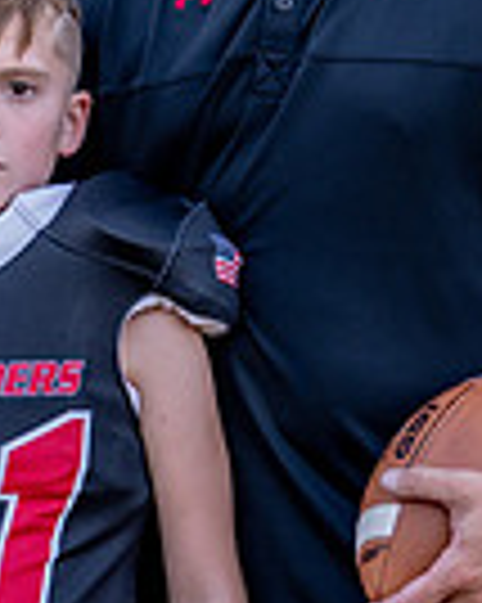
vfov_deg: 8.3
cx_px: 163
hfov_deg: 6.6
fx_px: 4160
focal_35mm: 233
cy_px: 324
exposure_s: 1/400
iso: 100
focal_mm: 50
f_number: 1.2
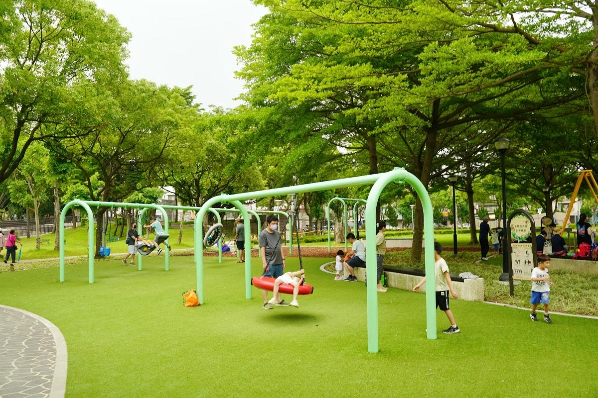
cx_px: 299
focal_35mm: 32
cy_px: 199
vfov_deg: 41.1
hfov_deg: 58.7
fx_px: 532
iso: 100
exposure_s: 1/80
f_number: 5
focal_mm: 32
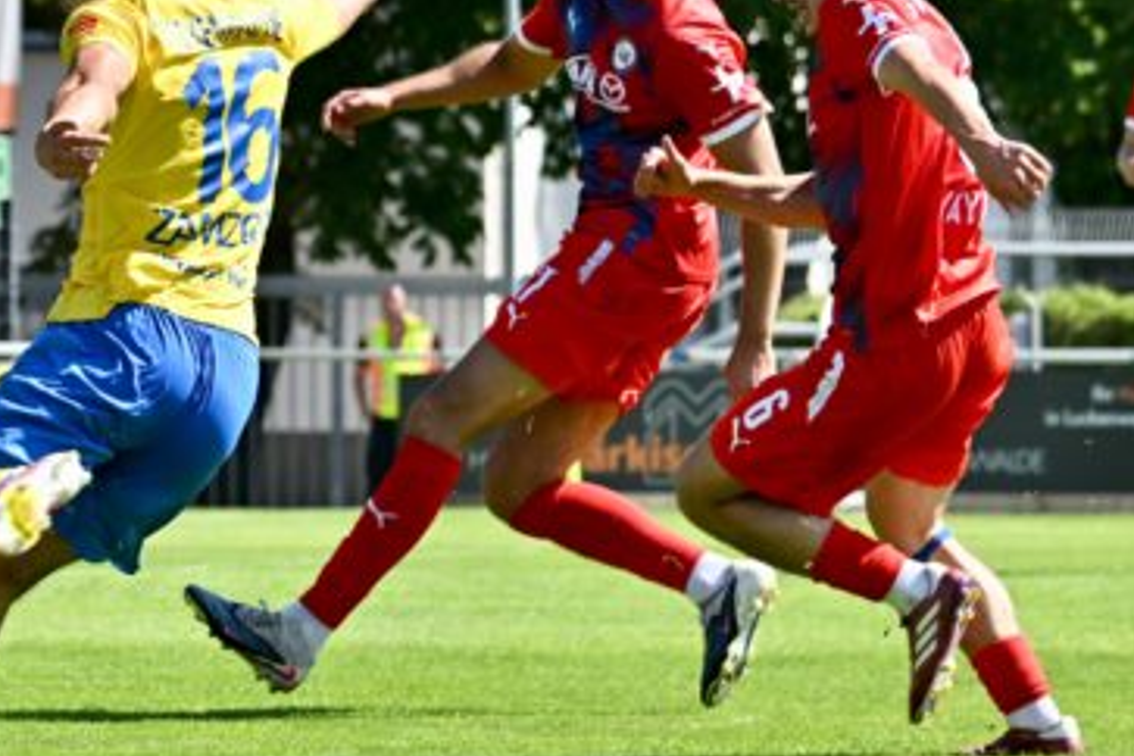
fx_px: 11560
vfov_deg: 3.7
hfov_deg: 5.6
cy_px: 333
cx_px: -191
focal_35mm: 367
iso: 280
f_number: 4.8
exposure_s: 1/1600
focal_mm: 130
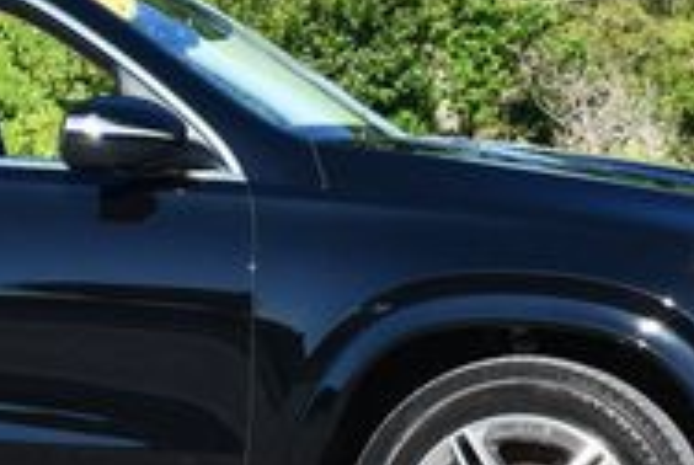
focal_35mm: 238
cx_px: -4
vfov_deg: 5.8
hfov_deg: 8.6
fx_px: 4595
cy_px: 118
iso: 200
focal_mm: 35
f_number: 8
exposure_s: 1/250
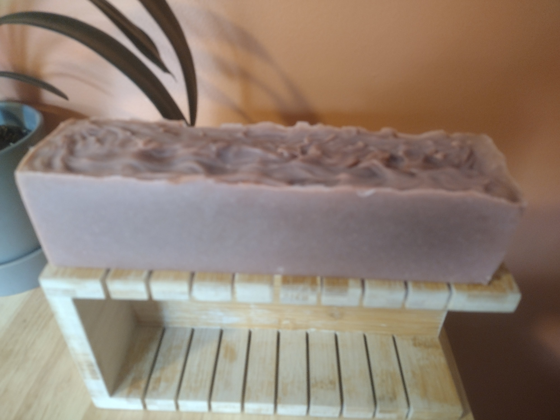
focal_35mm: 27
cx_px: 280
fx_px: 437
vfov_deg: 51.4
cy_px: 210
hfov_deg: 65.3
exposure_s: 1/40
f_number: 1.7
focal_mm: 4.71
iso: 738
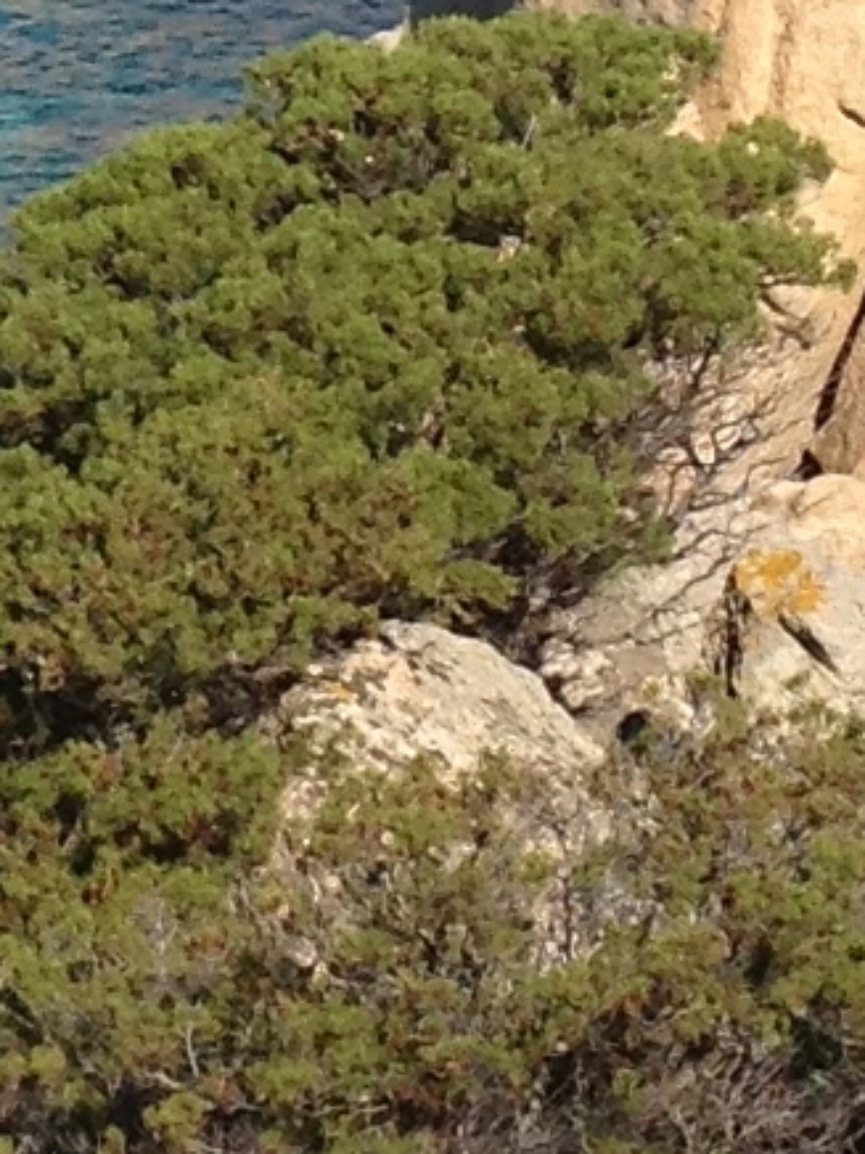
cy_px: -357
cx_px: -241
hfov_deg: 5.6
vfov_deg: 7.5
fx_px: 8729
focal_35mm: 262
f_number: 2.4
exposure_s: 1/2208
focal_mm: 4.28
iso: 64
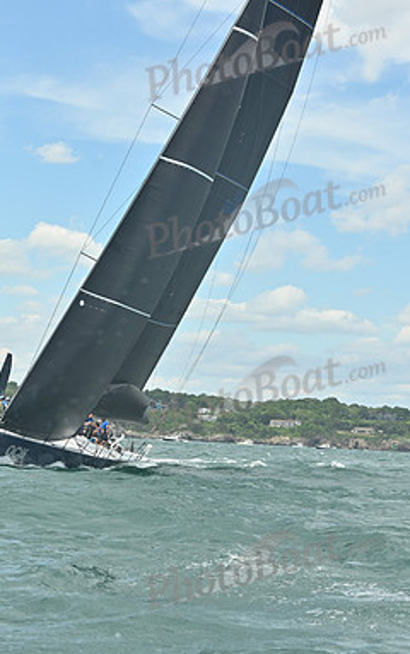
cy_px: 327
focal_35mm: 108
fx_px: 1927
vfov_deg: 19.3
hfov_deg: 12.1
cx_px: 58
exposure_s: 1/1250
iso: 250
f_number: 7.1
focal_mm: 70
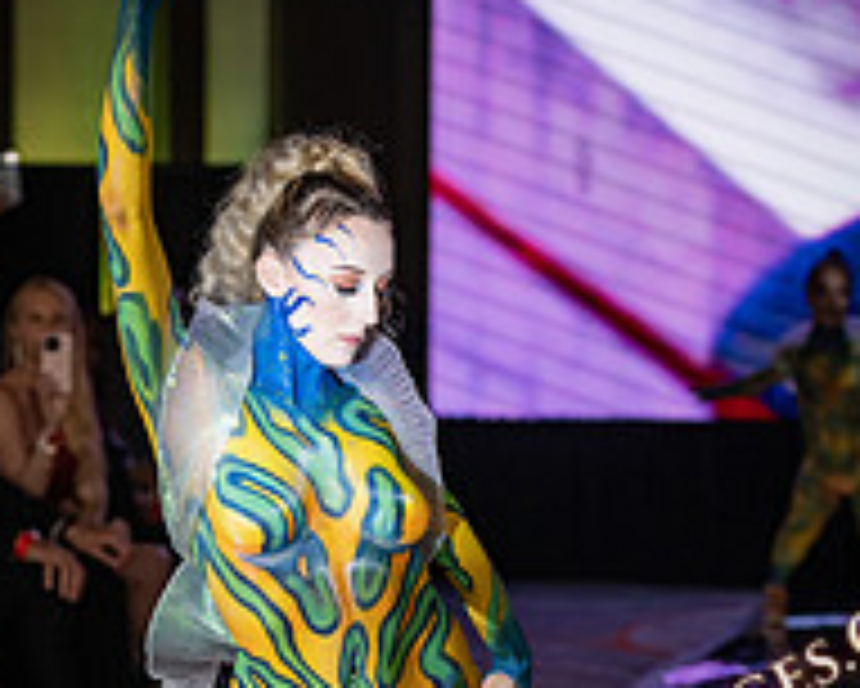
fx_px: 4227
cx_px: 356
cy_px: 841
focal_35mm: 166
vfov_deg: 9.2
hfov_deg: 11.6
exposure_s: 1/800
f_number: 2.8
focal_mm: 75
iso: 1250
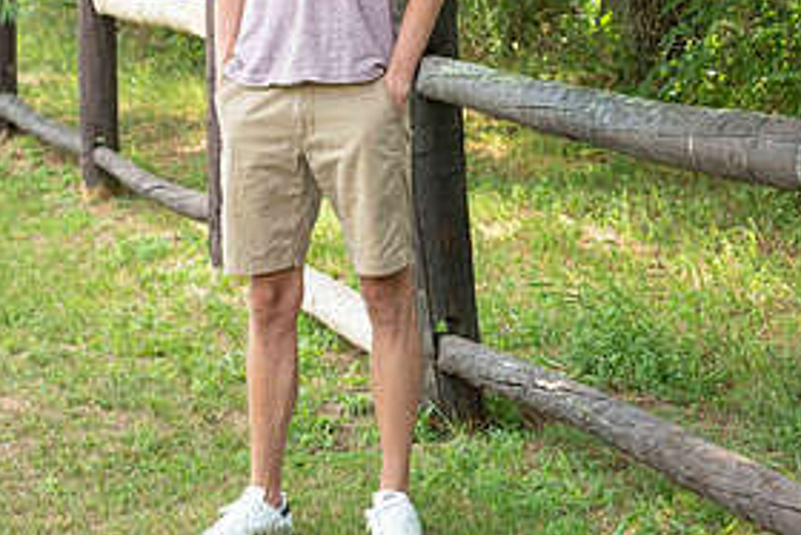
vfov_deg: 9.4
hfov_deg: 14.1
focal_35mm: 145
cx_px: 503
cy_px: 62
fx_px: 3228
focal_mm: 70
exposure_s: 1/200
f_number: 6.3
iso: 500
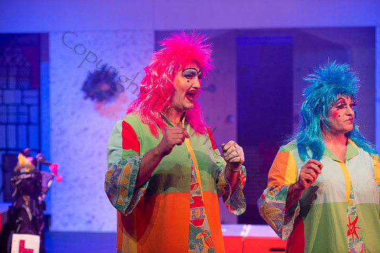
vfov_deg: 16.6
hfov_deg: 24.8
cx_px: 190
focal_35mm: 82
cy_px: 126
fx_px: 865
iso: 1000
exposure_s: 1/320
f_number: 2.8
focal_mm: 82
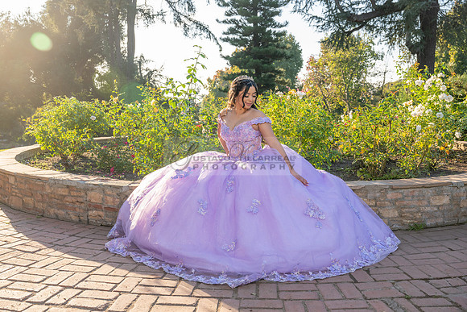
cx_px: 234
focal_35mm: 36
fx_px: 467
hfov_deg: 53.1
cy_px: 156
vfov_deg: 36.9
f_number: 6.3
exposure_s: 1/200
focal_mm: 36
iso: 200
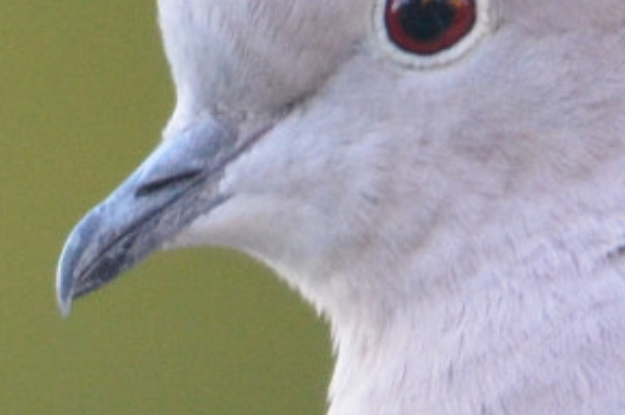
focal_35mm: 5310
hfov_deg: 0.4
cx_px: 266
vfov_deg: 0.3
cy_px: 385
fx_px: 92082
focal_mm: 500
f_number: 6.3
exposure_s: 1/125
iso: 1800
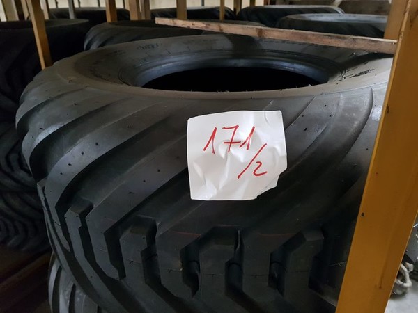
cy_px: 156
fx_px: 314
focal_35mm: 26
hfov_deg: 67.3
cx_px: 209
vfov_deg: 53.1
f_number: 1.7
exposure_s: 1/32
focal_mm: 4.2
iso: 640
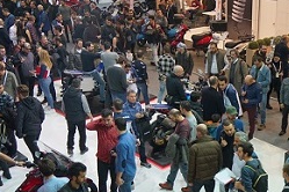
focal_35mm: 59
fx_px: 474
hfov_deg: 33.0
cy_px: 135
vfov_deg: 22.9
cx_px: 231
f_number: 4
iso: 640
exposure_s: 1/100
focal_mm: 23
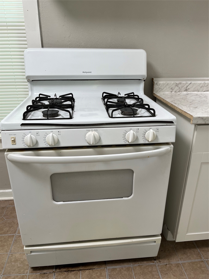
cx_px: 104
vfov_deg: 67.3
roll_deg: +1.4
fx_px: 209
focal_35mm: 26
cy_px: 140
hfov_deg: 53.1
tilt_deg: -23.9
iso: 64
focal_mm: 5.1
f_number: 1.6
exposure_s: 1/60
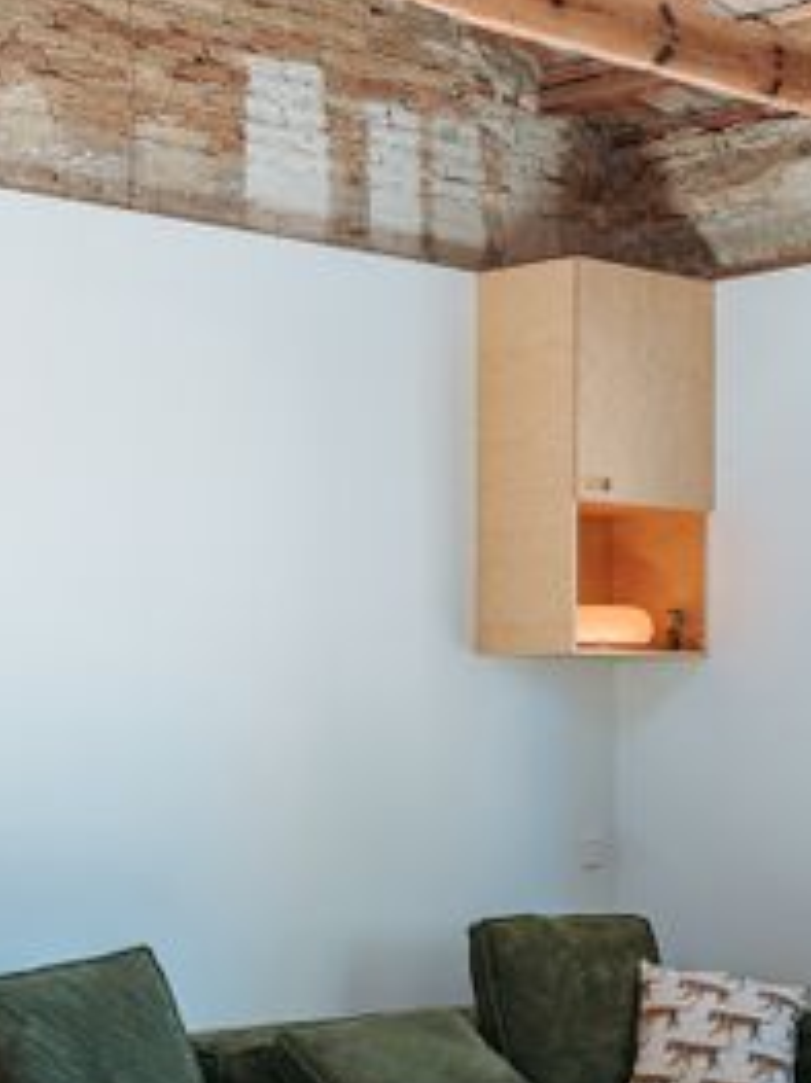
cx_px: 249
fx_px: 2470
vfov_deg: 24.6
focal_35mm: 79
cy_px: 708
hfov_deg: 18.6
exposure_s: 1/15
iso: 100
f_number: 9
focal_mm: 50
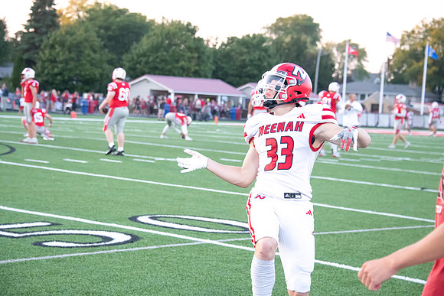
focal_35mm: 98
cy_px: 148
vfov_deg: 14.0
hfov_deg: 20.8
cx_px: 222
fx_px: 1209
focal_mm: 98
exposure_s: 1/640
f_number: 5.6
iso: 4000
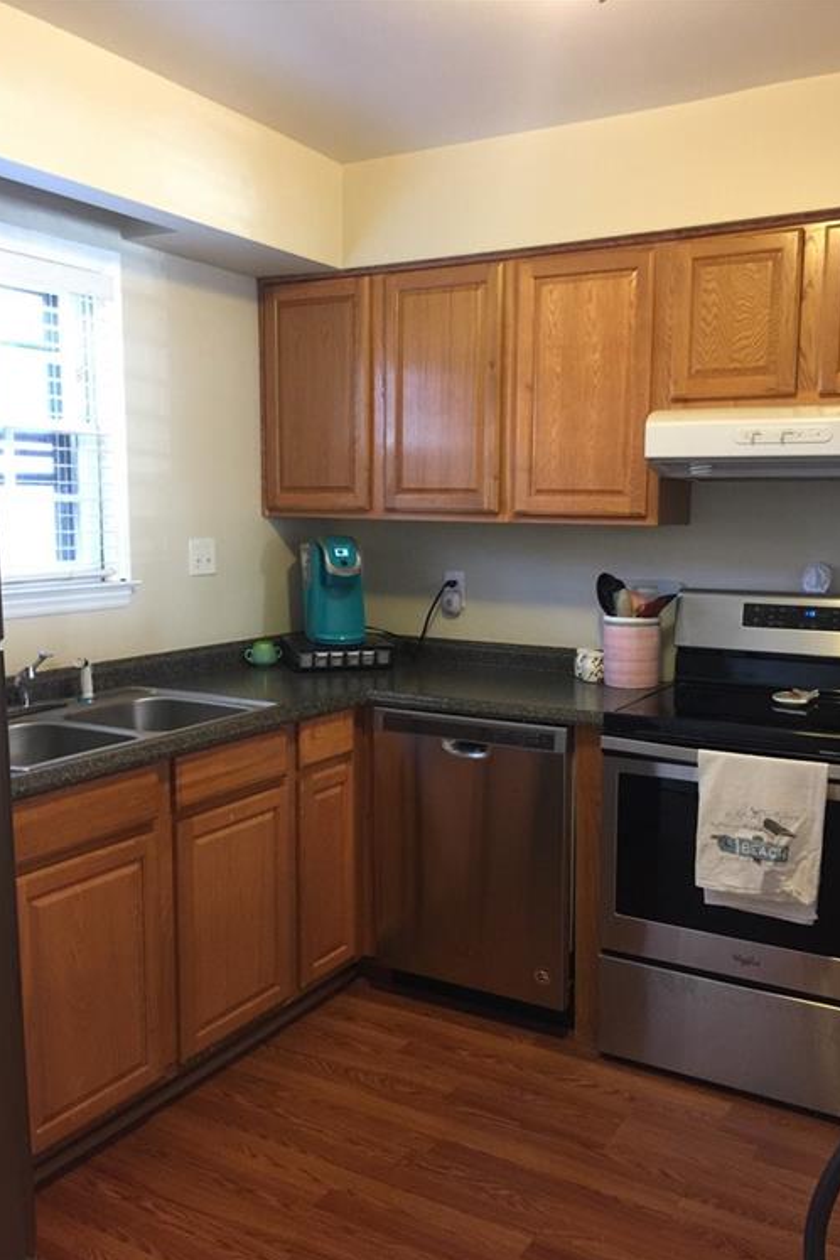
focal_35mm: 31
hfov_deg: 42.3
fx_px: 1085
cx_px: 469
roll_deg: -0.2
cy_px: 644
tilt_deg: -6.9
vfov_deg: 60.3
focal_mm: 4.15
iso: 125
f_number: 2.2
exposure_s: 1/15
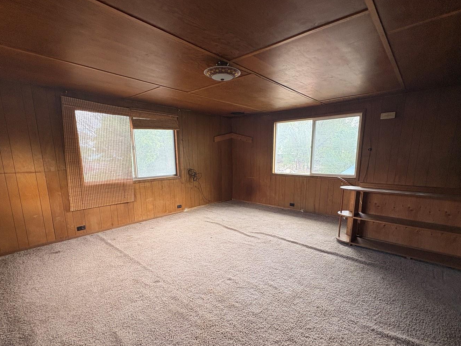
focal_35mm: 17
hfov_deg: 91.0
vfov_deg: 74.4
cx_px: 228
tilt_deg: -9.3
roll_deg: +0.4
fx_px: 226
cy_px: 195
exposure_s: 1/99
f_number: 2.2
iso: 160
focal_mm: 2.22
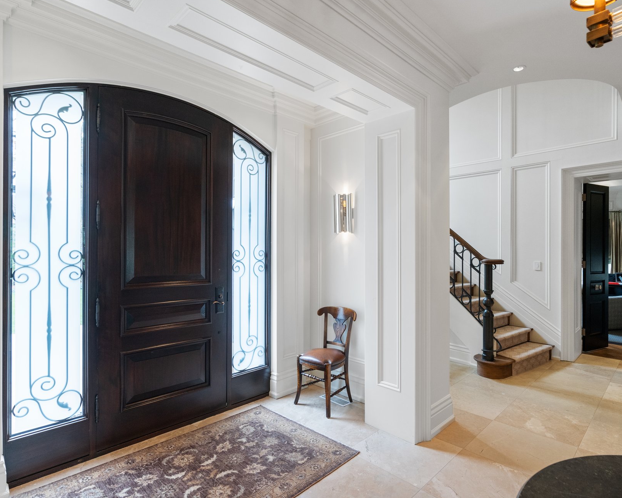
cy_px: 251
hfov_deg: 83.1
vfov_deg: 70.9
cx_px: 336
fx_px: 350
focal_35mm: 19
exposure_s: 1/30
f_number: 5.6
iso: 1600
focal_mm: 16
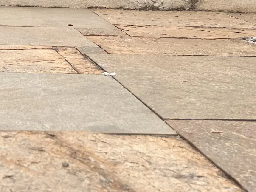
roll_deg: -0.8
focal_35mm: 94
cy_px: -91
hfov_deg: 20.0
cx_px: -20
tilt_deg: +2.4
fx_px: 695
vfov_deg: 14.7
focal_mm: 5.7
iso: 50
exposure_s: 1/1869
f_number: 1.5
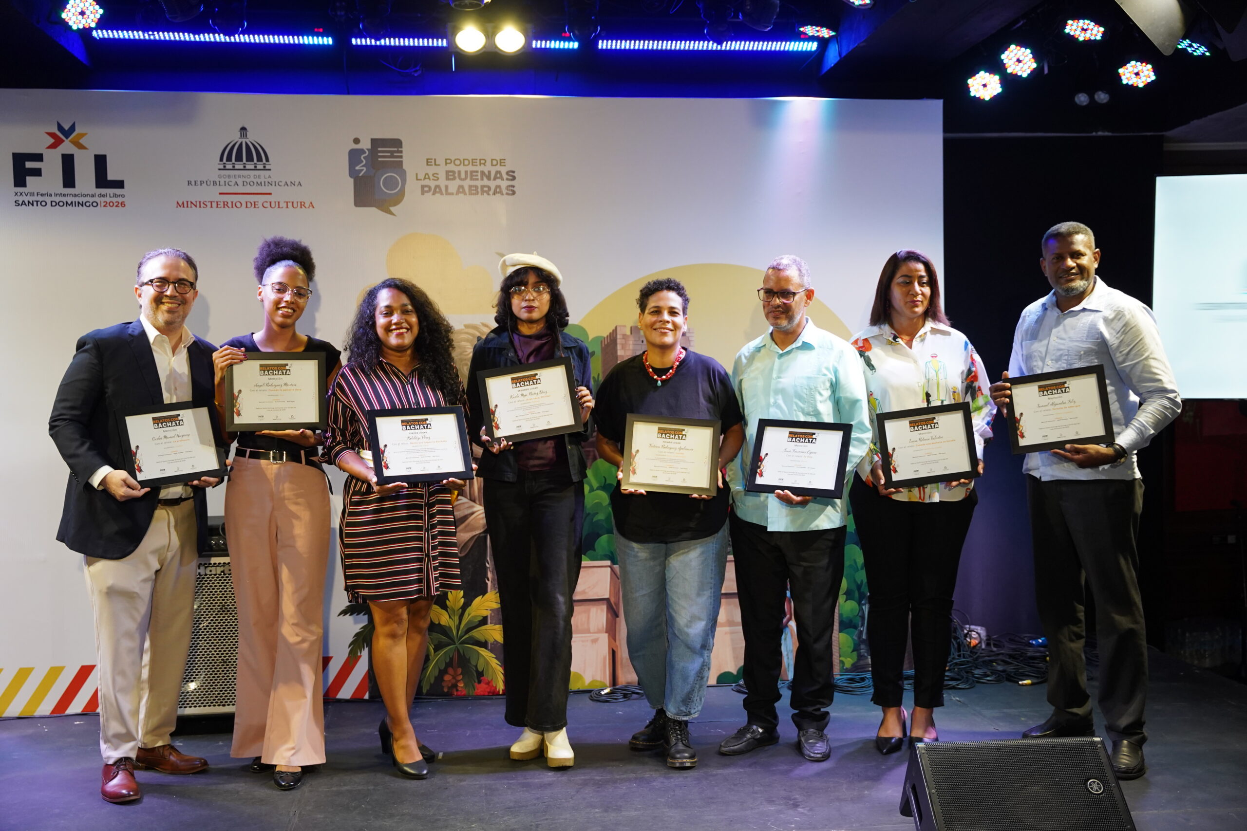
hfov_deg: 49.9
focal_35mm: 39
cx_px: 624
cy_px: 416
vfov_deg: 34.5
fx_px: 1341
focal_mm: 38.7
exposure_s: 1/160
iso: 2000
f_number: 2.8
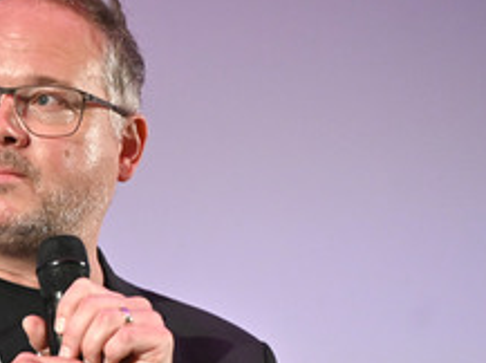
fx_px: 3925
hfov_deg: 7.1
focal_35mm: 280
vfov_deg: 5.3
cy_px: 276
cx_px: -3
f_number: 2.8
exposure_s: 1/400
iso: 3200
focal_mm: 140
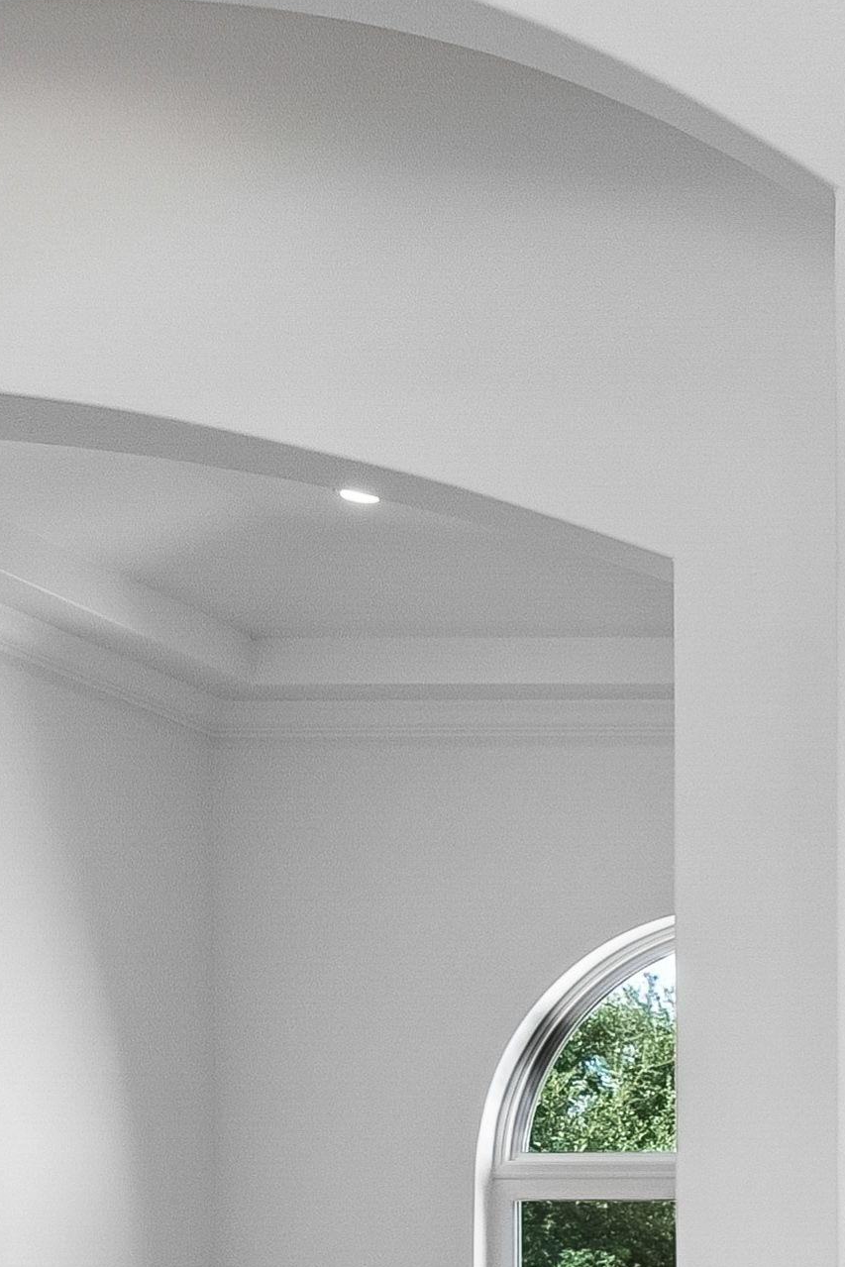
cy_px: 1382
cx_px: 1827
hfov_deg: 14.4
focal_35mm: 74
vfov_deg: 25.4
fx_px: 2605
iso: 320
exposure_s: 1/100
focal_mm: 11.5
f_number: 8
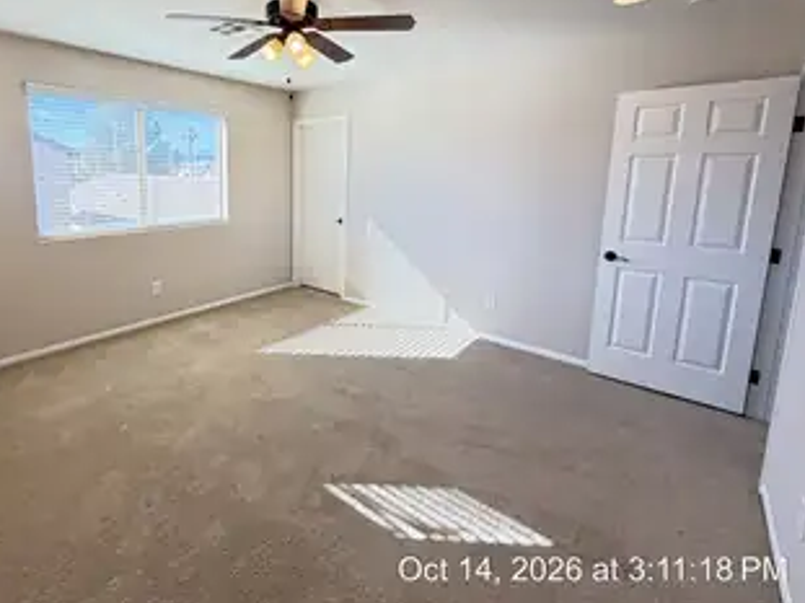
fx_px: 418
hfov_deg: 86.1
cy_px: 230
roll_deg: -0.6
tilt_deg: -8.5
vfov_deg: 70.5
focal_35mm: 18
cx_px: 303
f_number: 2.2
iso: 125
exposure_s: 1/120
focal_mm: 2.22
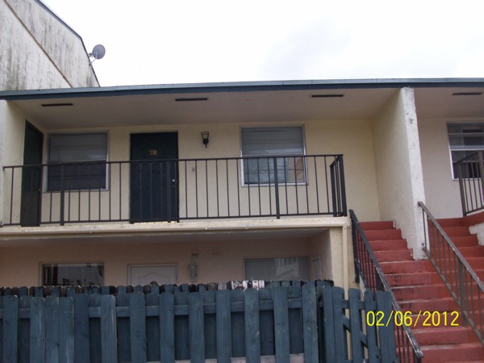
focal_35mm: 34
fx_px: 475
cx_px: 242
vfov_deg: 41.8
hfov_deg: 54.0
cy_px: 182
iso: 64
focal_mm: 5.7
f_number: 2.8
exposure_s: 1/444
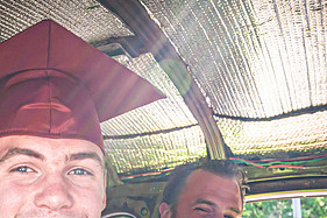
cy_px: 219
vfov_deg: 19.4
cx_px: 77
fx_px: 617
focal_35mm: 68
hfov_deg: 29.2
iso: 200
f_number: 6.3
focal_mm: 22
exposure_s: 1/160
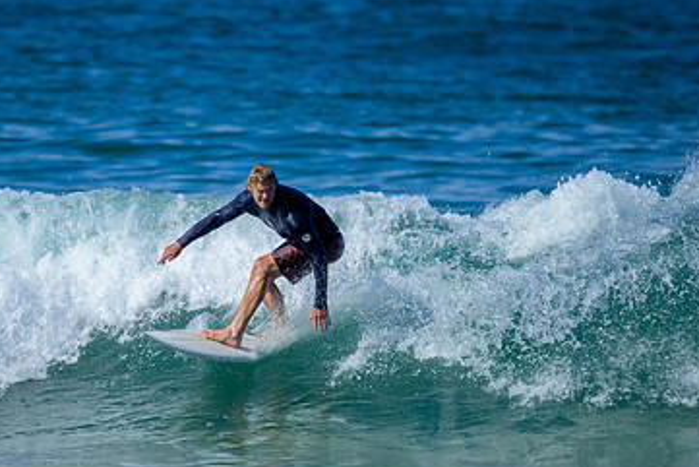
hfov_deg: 1.6
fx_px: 24998
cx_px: 314
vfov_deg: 1.1
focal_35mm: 1287
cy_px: 282
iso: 250
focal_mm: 800
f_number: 6.3
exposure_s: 1/2500
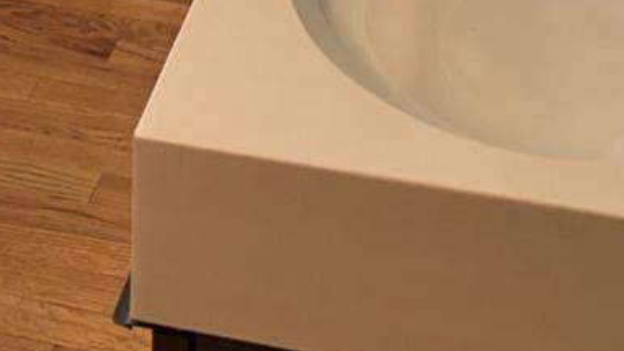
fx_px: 1473
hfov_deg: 23.9
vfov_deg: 11.9
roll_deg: -3.2
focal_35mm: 89
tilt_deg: -18.8
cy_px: -395
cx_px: 274
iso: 200
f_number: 1.6
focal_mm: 5.96
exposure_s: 1/60
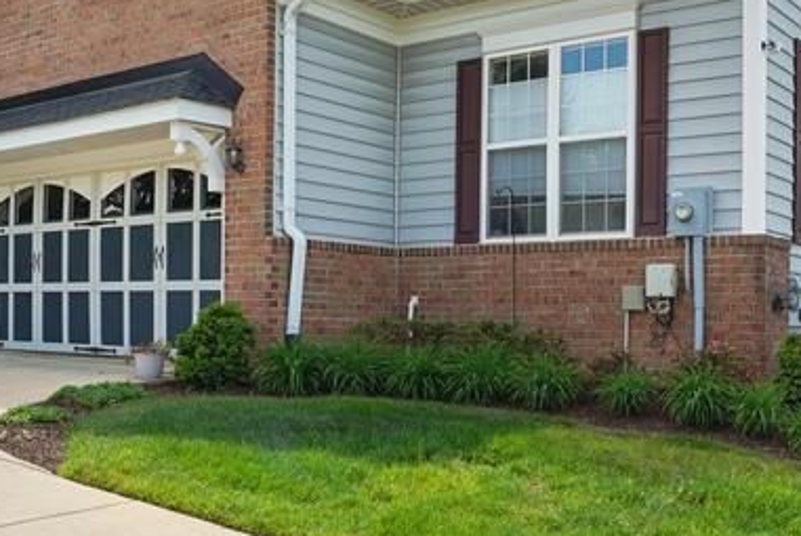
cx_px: 528
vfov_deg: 31.0
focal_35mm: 43
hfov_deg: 44.8
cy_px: 370
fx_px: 958
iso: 320
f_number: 5.6
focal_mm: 16
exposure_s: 1/320
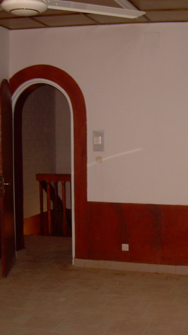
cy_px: 167
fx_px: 496
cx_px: 140
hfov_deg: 21.3
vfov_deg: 37.2
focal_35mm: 56
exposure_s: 1/60
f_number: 2.8
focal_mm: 6.3
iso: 100
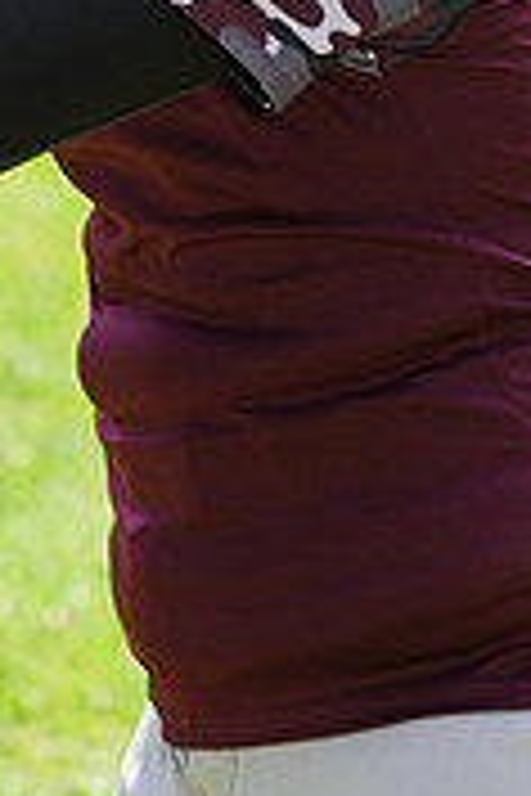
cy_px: -324
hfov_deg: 2.1
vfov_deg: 3.1
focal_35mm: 654
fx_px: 14469
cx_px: -68
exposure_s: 1/160
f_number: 8
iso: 200
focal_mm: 200
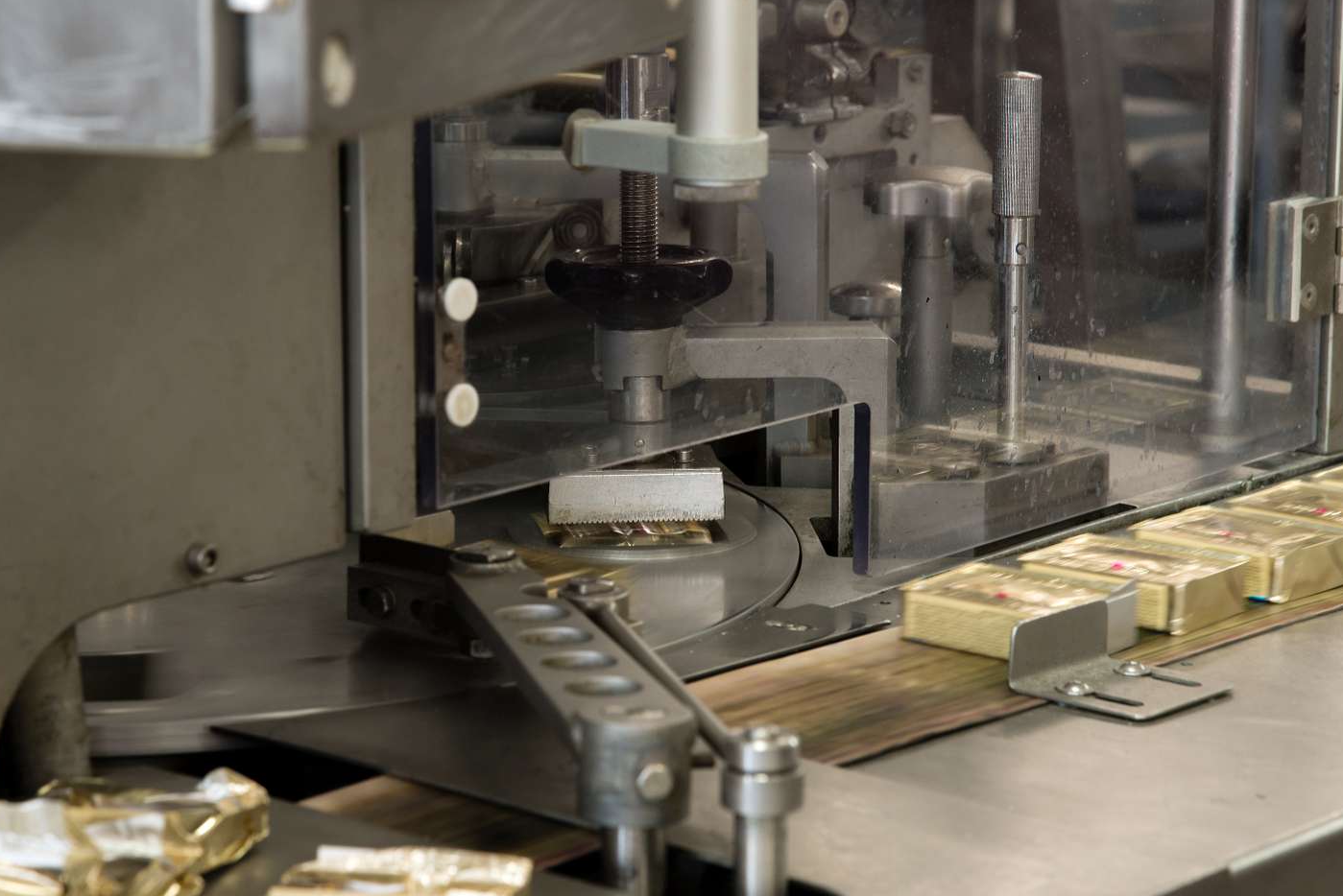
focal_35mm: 128
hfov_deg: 16.0
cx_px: 675
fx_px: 4777
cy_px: 453
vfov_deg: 10.7
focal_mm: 120
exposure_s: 1/8
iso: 500
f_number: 10
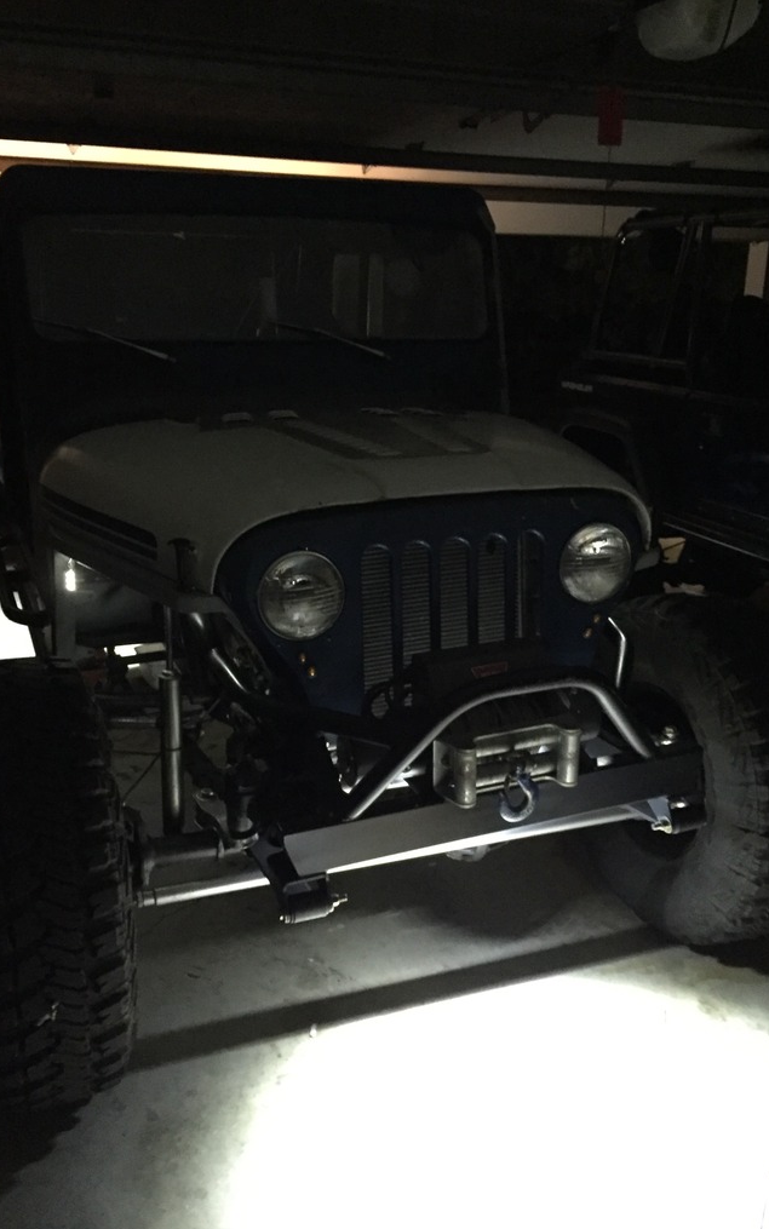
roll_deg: -0.4
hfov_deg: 40.6
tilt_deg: -16.8
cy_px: 618
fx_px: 1039
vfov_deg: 61.2
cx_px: 375
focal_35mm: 31
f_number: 2.2
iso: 1250
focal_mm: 4.15
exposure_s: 1/15
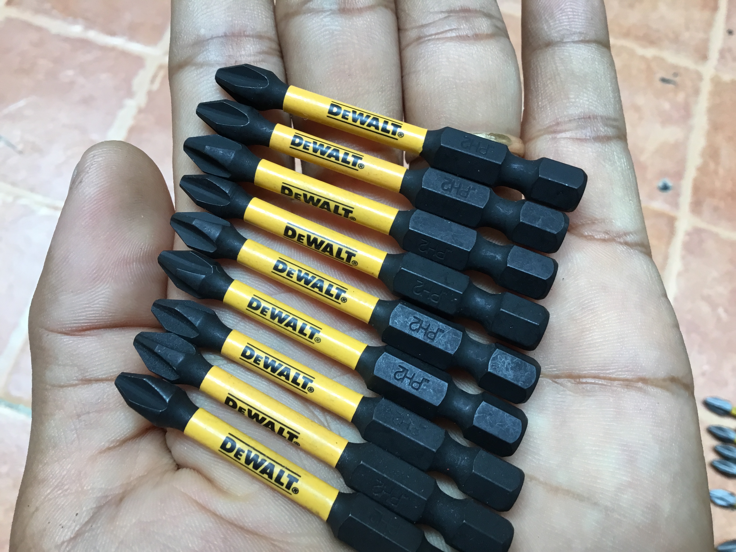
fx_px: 659
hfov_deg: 58.4
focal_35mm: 31
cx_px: 368
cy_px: 276
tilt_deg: -72.1
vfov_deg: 45.4
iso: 64
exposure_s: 1/33
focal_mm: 3.3
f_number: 2.4
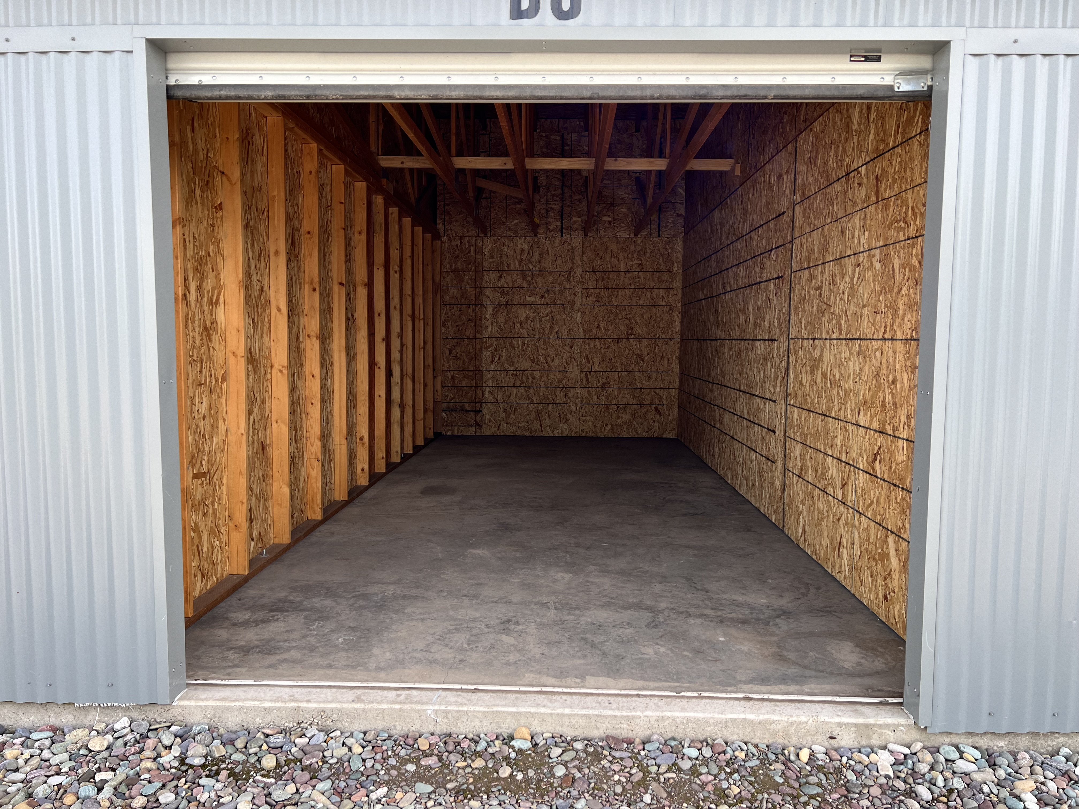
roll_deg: -0.3
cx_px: 540
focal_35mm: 26
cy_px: 404
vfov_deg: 53.1
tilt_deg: -5.0
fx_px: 810
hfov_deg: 67.3
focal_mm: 5.7
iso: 50
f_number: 1.5
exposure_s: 1/604
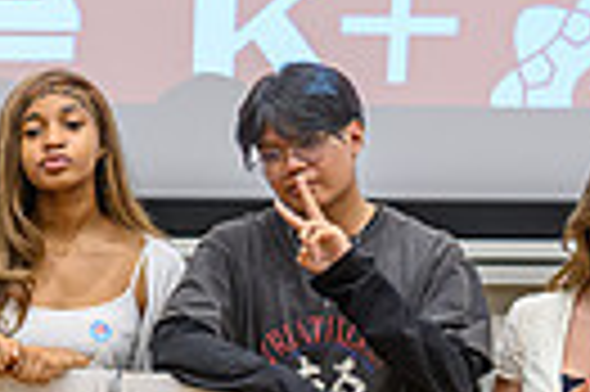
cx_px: -302
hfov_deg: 11.4
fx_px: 2832
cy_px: 448
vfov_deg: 7.9
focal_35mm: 173
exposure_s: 1/250
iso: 1800
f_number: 2.2
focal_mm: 39
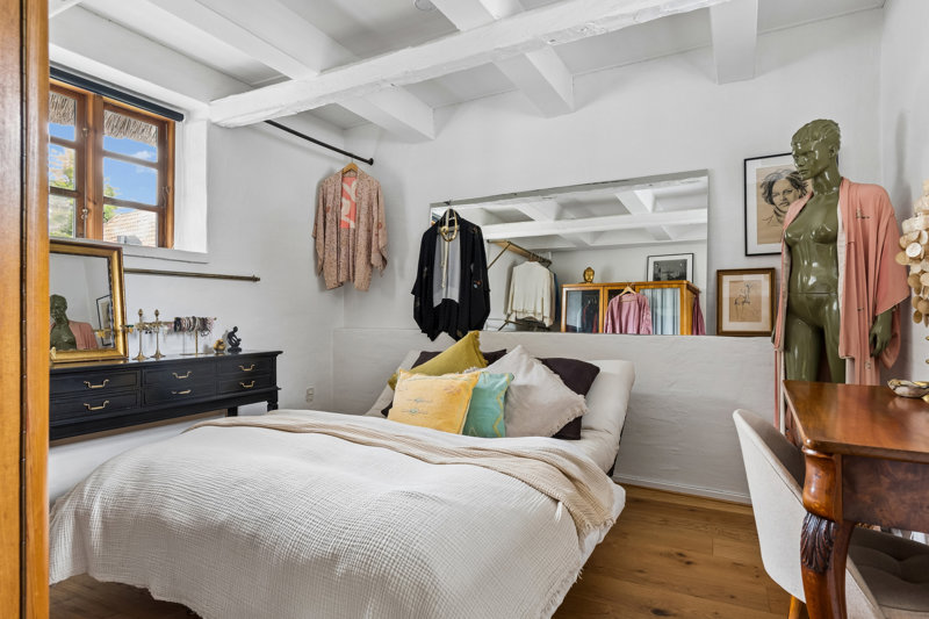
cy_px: 310
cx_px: 464
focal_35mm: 21
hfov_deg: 81.2
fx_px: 542
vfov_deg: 59.5
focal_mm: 14
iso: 200
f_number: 8
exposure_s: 1
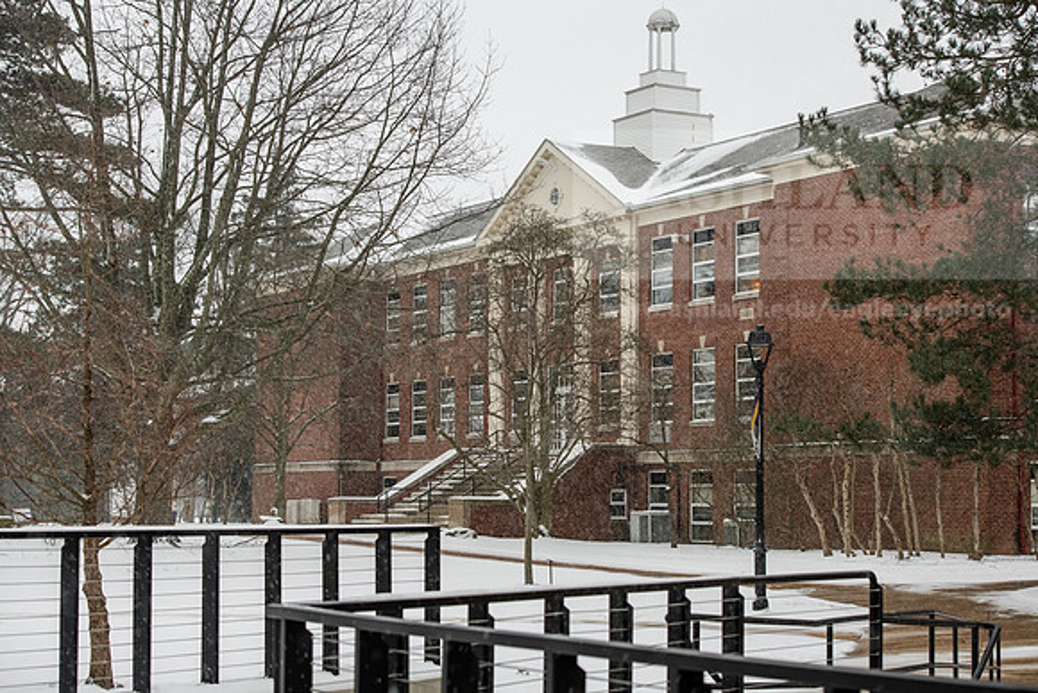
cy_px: 346
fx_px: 2019
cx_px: 519
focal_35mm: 70
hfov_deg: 28.8
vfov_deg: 19.5
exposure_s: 1/200
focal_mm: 70
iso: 640
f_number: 6.3
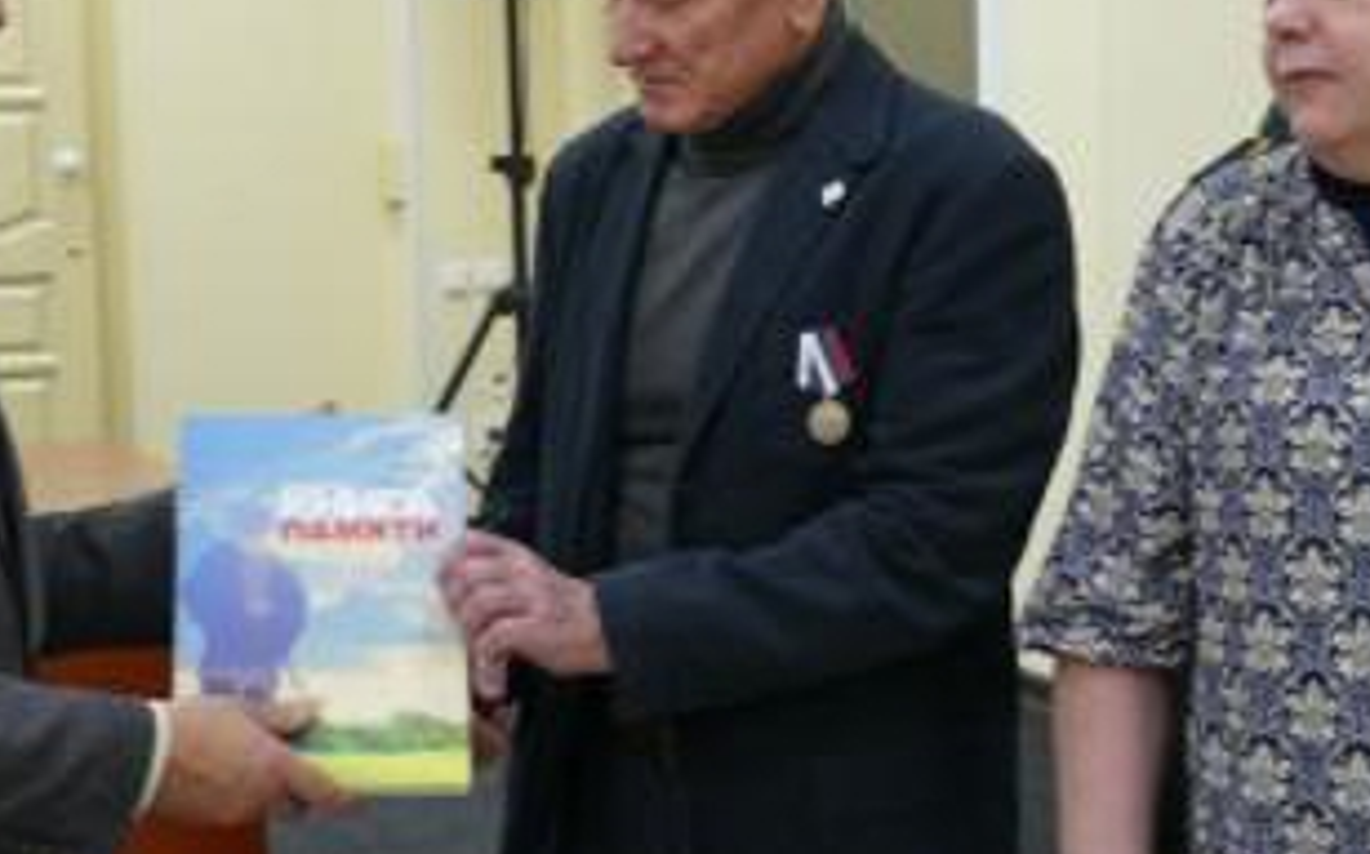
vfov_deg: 16.9
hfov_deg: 26.8
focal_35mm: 77
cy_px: 445
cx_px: 712
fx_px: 2873
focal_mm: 11.35
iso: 320
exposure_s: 1/80
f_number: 3
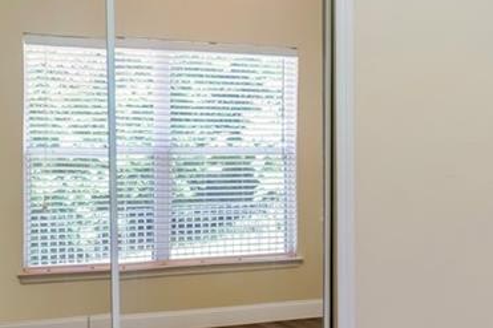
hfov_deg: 26.7
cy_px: 186
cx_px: 509
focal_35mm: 71
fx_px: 974
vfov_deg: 19.1
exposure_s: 1/100
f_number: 9
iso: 250
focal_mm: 11
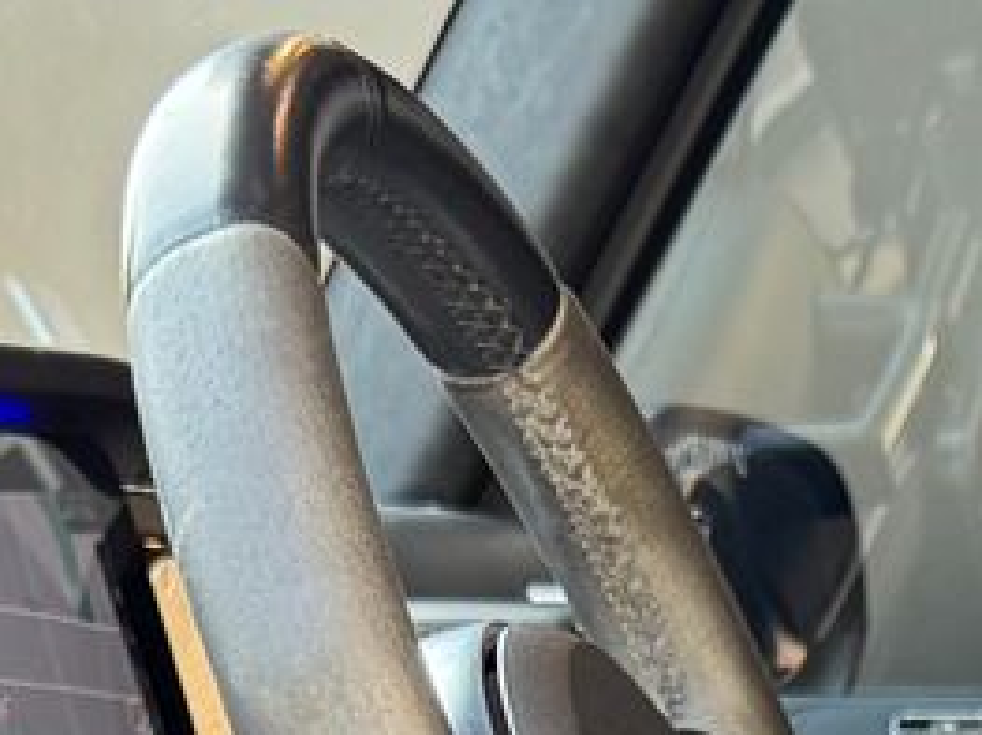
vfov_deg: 8.9
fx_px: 4140
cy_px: 1936
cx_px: 627
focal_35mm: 146
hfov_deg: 13.5
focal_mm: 6.76
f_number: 1.78
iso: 200
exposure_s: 1/96
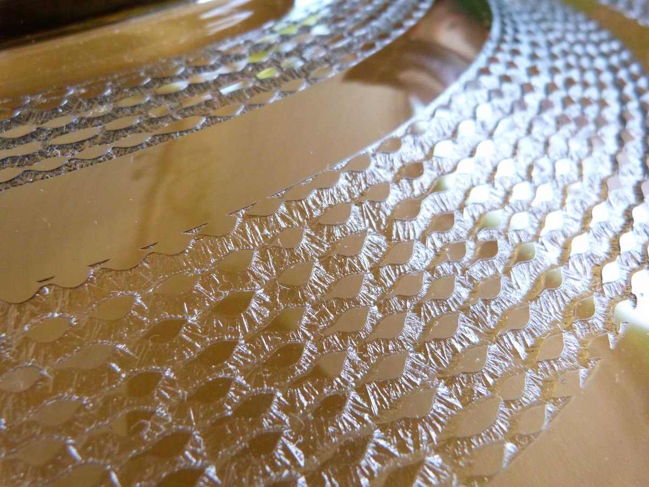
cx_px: 324
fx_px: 469
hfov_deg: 69.4
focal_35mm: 25
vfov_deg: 54.9
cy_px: 244
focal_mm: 4.5
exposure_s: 1/60
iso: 400
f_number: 2.8
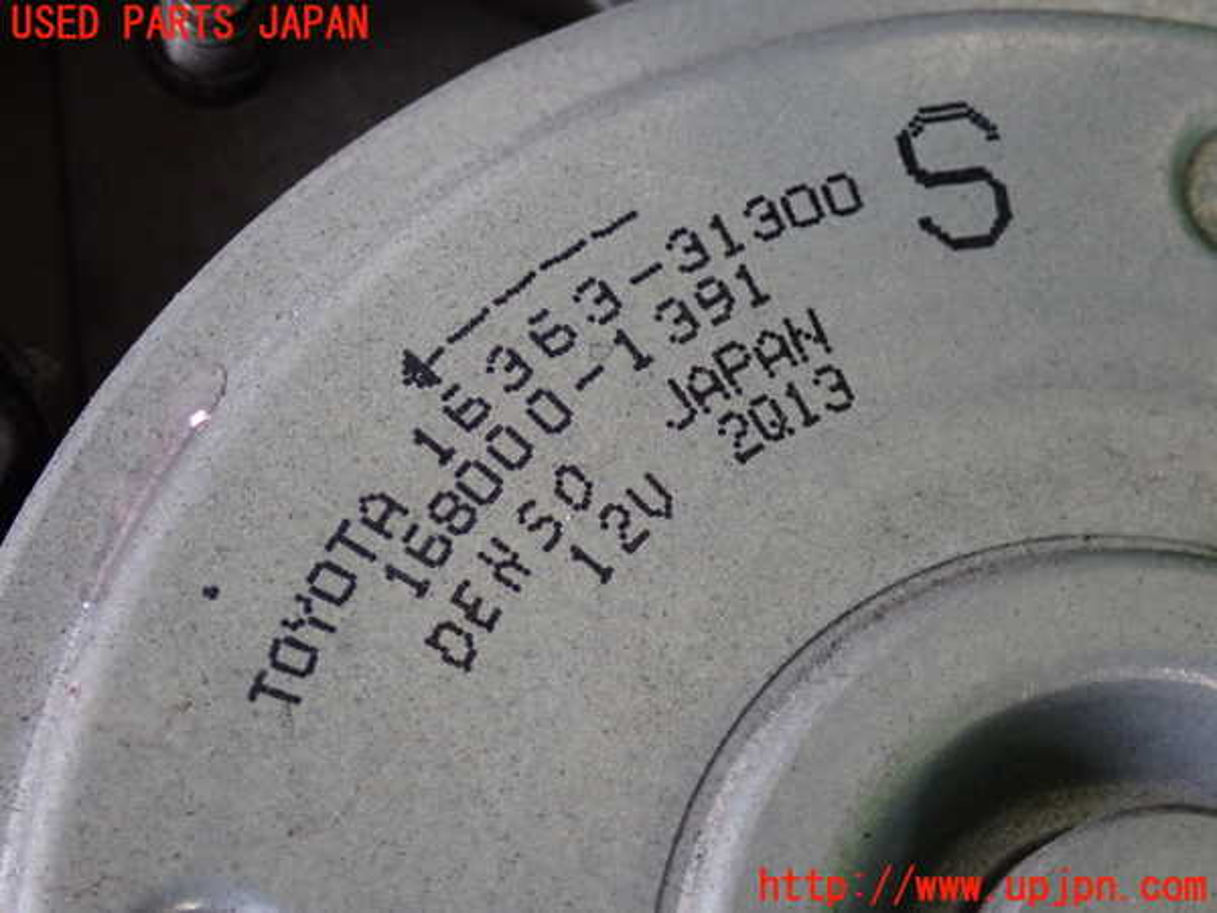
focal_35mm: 82
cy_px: 456
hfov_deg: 23.8
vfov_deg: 18.0
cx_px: 608
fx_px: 2883
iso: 1000
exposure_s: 1/25
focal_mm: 14.62
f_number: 4.3
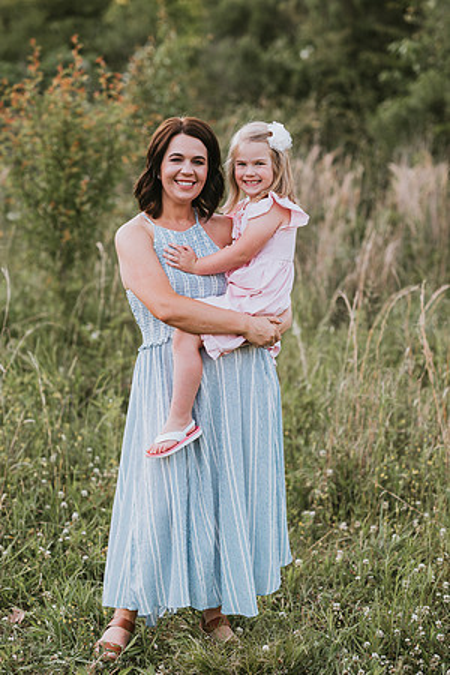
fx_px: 1594
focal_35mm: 85
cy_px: 338
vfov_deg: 23.9
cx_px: 225
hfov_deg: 16.1
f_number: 2.5
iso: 200
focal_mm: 85
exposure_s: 1/320
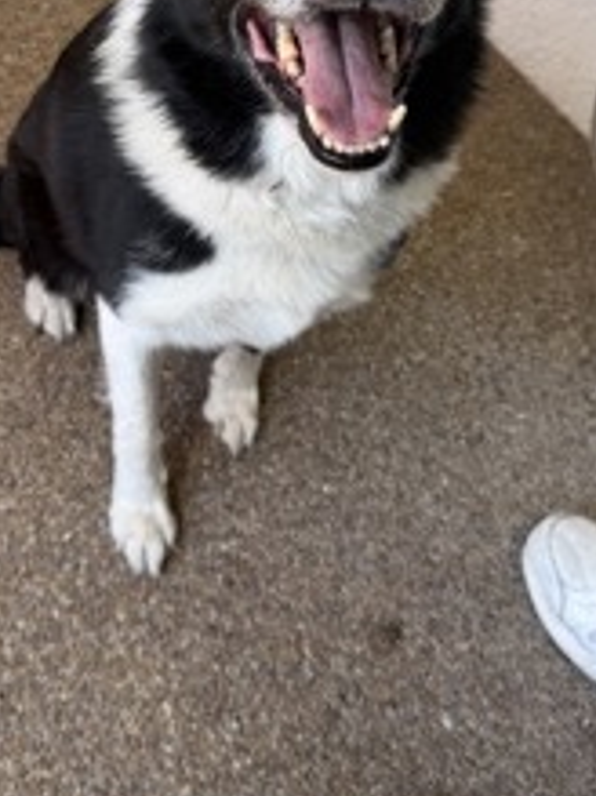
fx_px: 1057
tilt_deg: -47.3
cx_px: 249
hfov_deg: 31.4
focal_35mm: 46
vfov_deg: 40.3
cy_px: 218
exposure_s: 1/121
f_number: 1.78
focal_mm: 6.76
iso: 80
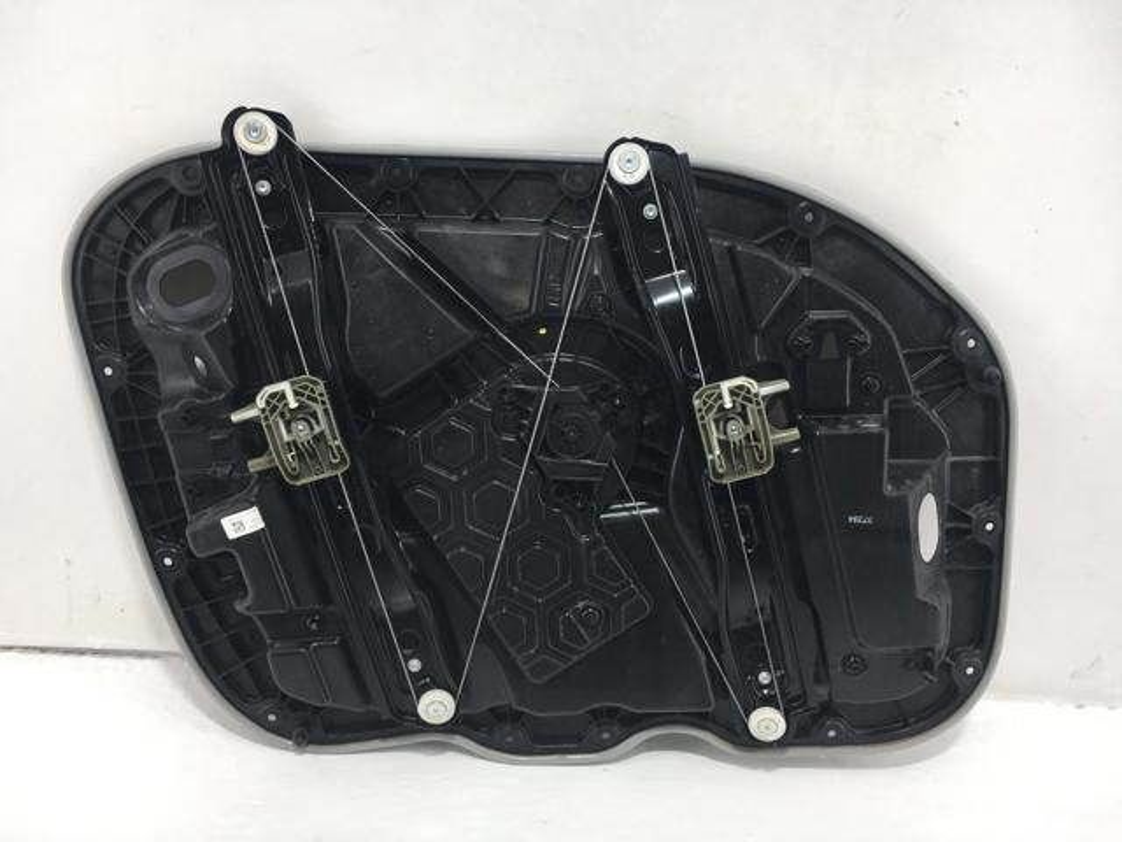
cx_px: 561
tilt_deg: -23.9
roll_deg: -5.2
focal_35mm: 29
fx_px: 940
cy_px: 421
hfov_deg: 61.7
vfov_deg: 48.2
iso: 25
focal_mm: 4.15
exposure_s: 1/225
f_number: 2.2
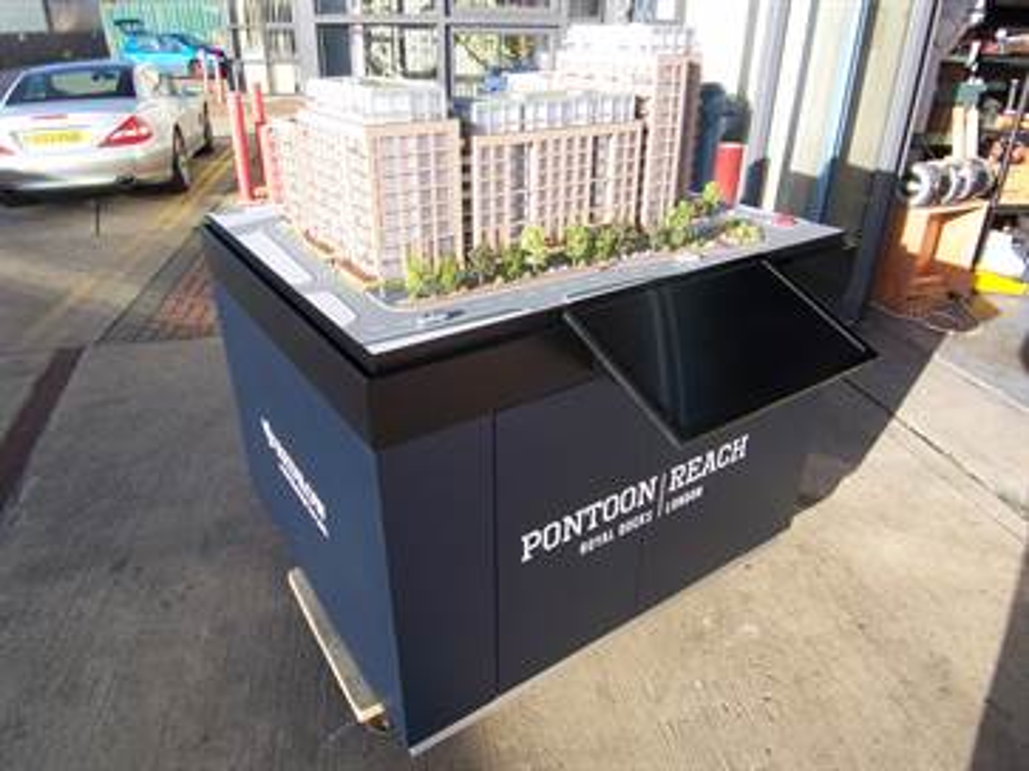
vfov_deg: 58.9
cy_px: 386
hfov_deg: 73.9
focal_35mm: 23
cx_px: 514
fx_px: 683
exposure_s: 1/100
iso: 64
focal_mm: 3.8
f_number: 5.6
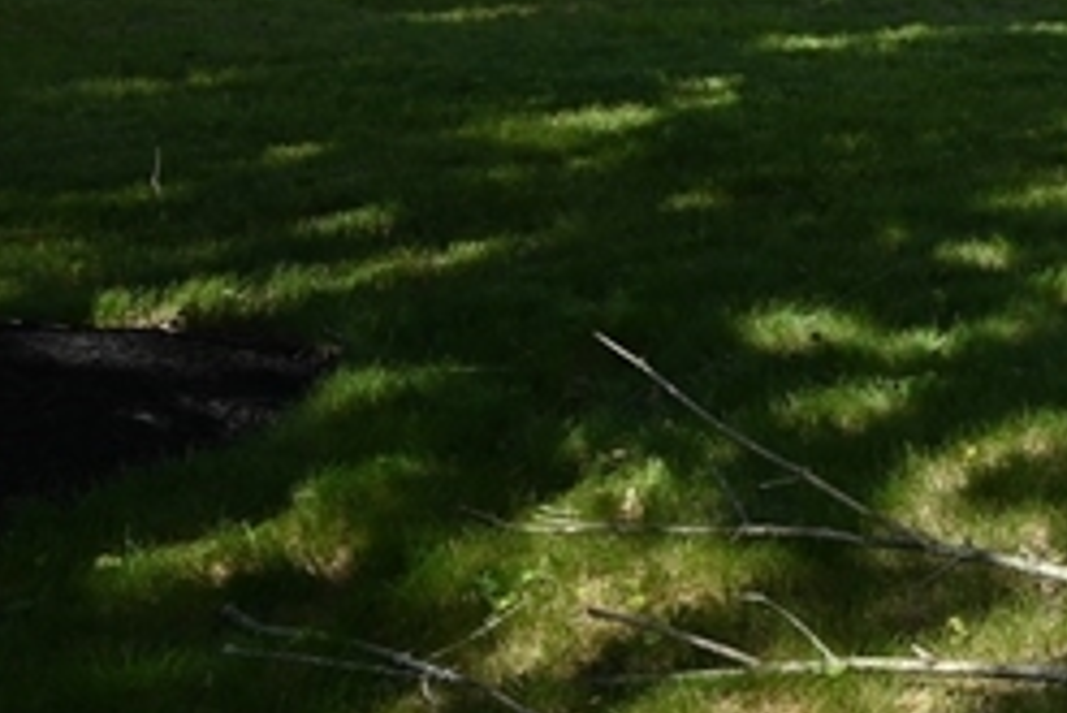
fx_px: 1781
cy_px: -227
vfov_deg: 20.6
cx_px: 1922
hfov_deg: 21.5
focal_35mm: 60
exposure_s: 1/320
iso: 100
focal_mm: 14.5
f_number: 6.3
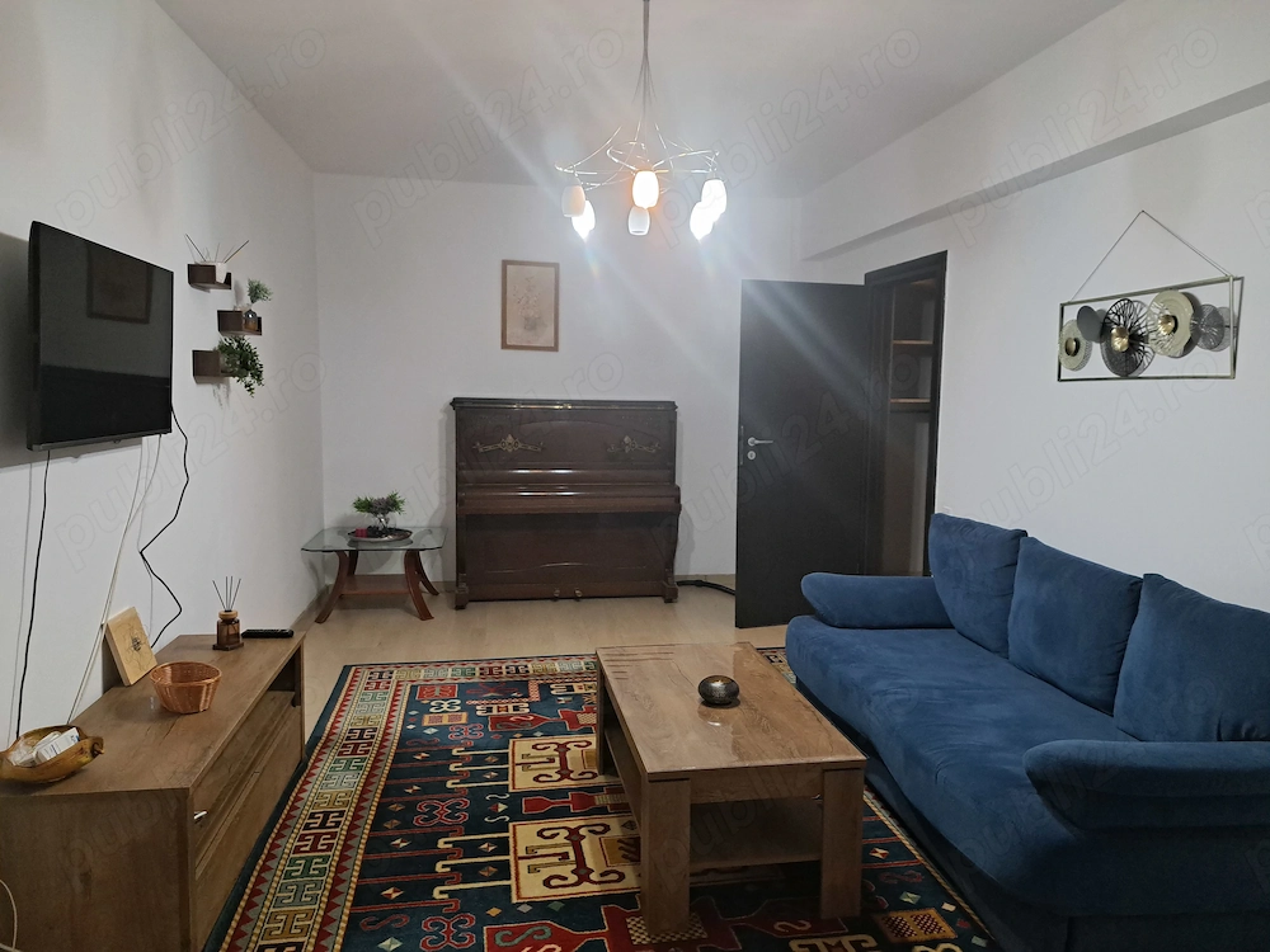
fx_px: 881
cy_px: 476
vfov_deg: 56.8
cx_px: 635
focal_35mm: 24
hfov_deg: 71.6
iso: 500
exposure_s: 1/60
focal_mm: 5.23
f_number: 1.8
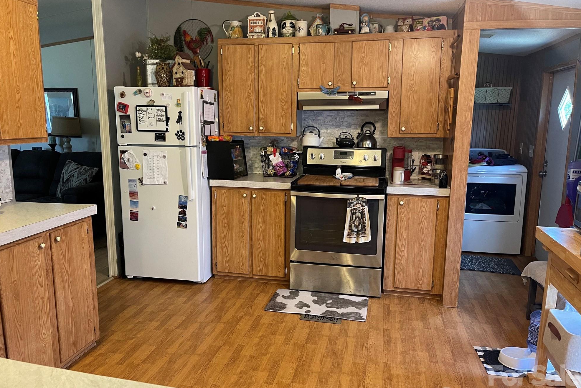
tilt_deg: -10.5
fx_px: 436
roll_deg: -0.3
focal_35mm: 27
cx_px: 281
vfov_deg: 47.9
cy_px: 197
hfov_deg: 67.4
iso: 400
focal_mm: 5.1
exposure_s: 1/40
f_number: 1.6
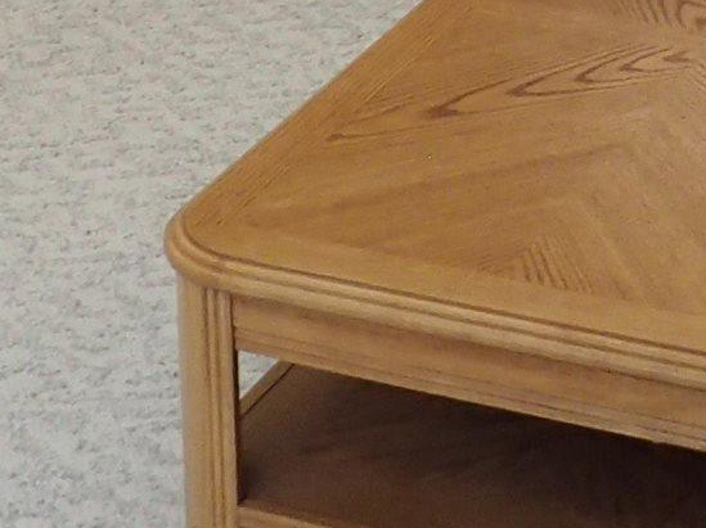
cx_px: 566
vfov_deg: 9.6
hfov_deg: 14.0
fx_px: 2853
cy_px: -649
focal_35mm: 140
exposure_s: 1/60
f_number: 2
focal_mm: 4.5
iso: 160
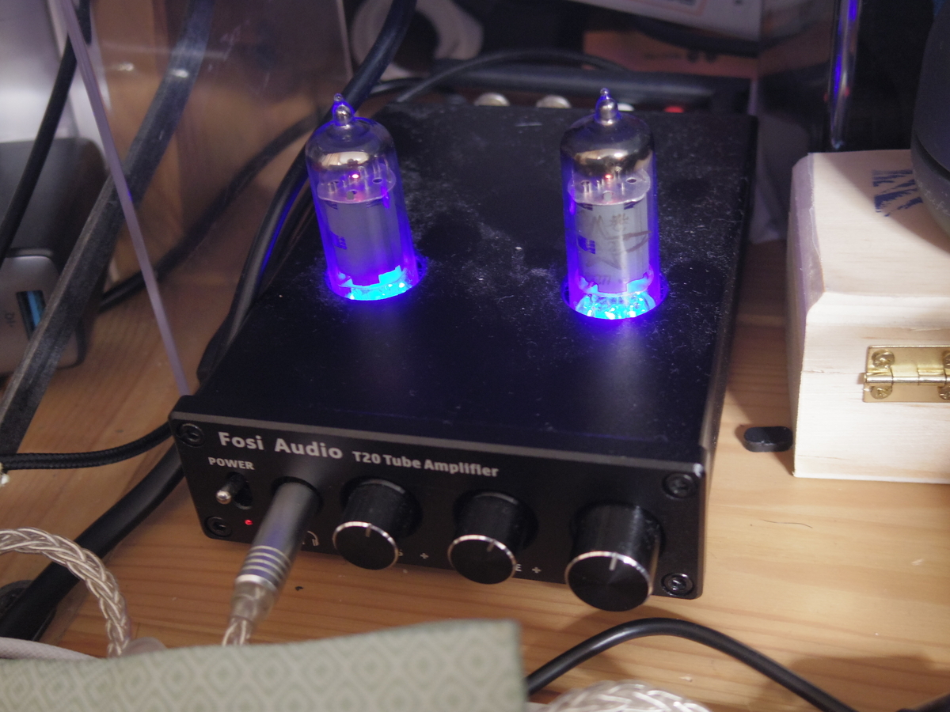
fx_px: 1290
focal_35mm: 47
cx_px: 475
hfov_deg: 40.4
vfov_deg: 30.9
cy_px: 356
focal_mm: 8.5
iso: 400
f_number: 1.9
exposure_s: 1/5
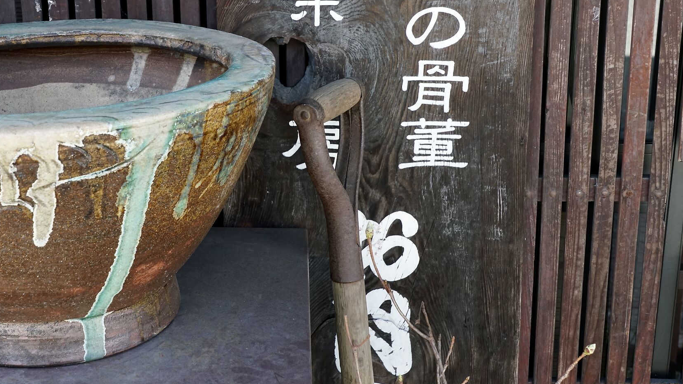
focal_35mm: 65
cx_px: 231
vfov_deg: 18.4
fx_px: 1177
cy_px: 83
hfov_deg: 32.1
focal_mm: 43
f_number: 10
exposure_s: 1/80
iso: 1000
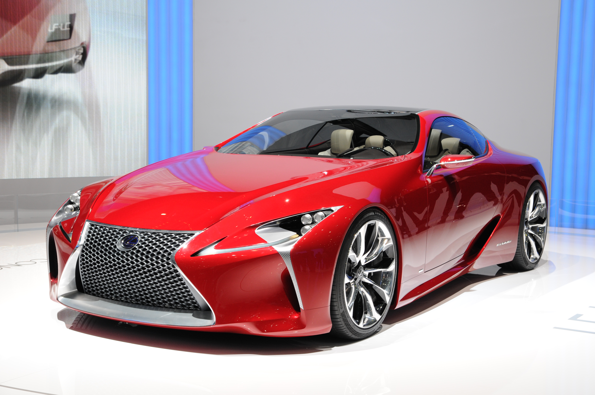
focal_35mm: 54
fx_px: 891
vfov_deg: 25.0
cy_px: 198
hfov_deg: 36.9
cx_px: 298
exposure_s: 1/250
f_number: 8
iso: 400
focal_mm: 36
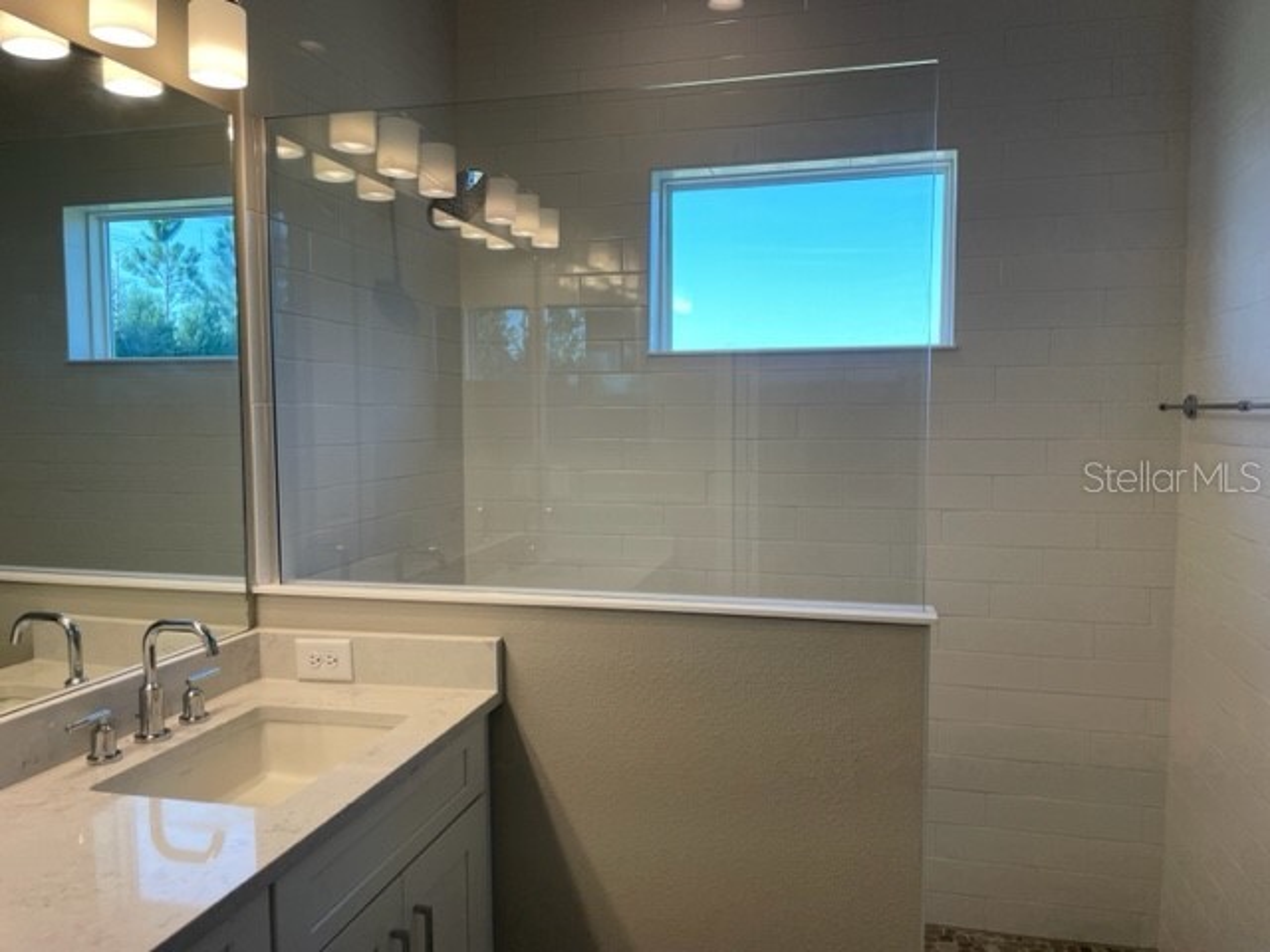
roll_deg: +0.5
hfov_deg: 67.3
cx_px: 635
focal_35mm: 26
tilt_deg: -3.7
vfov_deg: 53.1
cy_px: 476
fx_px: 954
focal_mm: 4.2
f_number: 1.6
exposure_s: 1/206
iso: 32
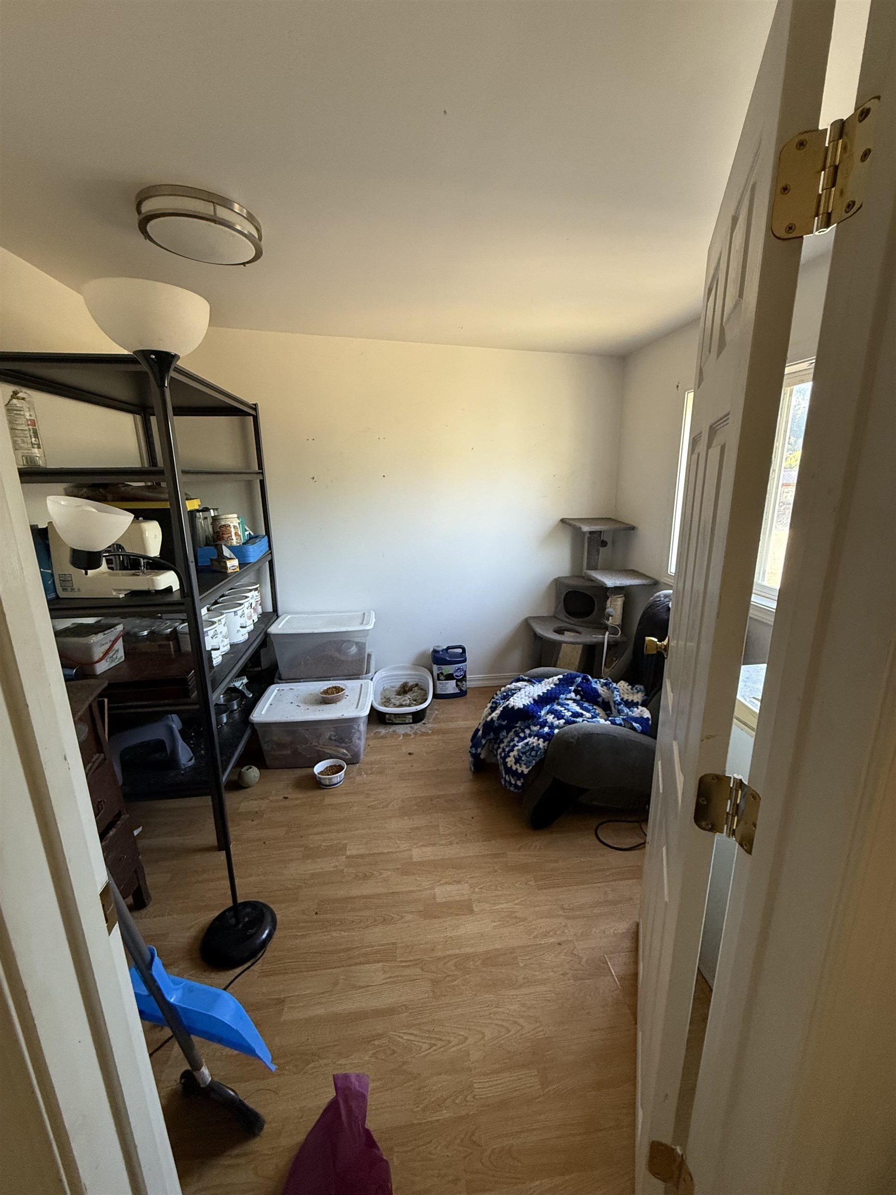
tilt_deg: -13.7
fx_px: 483
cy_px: 598
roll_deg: +1.0
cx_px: 448
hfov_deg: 85.7
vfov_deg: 102.1
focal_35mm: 14
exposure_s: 1/120
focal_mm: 2.22
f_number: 2.2
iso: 320
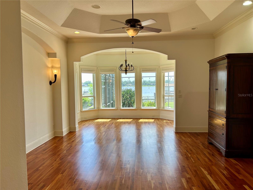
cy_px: 95
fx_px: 190
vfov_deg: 53.1
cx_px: 126
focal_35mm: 26
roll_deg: +0.6
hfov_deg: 67.3
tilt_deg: -2.8
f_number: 1.5
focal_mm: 5.7
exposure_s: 1/224
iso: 40
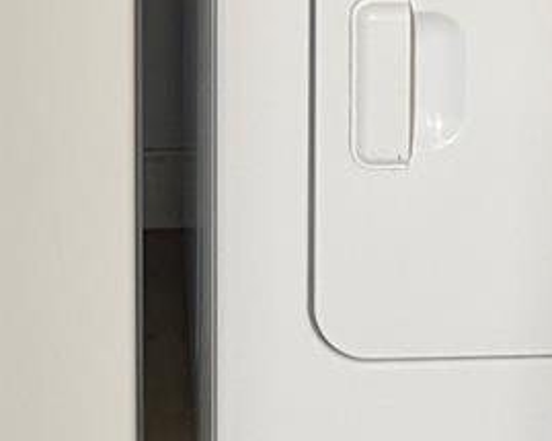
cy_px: -527
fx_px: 1780
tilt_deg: -8.4
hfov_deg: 17.6
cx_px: 218
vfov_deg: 12.0
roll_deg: +1.0
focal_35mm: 109
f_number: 1.6
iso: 125
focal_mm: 5.1
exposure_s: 1/86
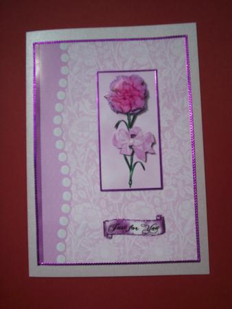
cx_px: 116
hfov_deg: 39.7
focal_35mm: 36
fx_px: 321
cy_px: 154
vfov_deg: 51.3
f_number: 4.5
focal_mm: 5.9
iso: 100
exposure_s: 1/2000
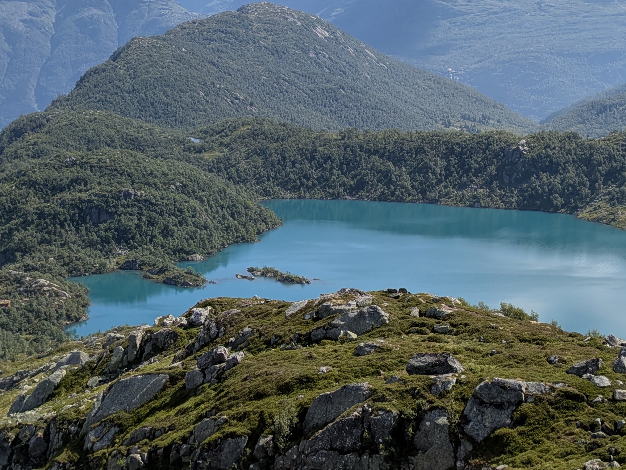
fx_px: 1031
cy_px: 150
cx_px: 324
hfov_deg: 33.8
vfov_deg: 25.5
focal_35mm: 57
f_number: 1.89
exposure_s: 1/3559
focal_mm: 5.43
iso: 51
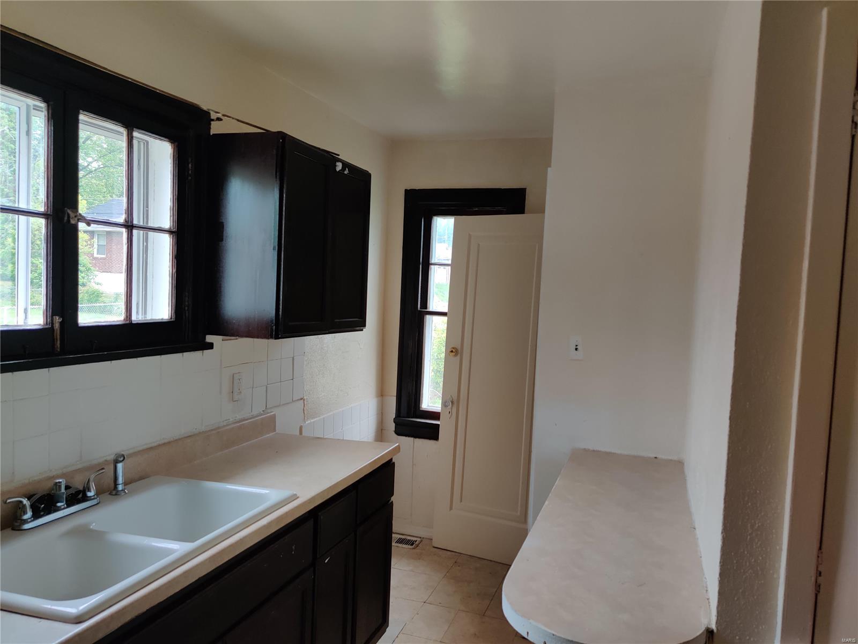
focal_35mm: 27
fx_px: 669
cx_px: 429
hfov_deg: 65.3
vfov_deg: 51.4
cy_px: 322
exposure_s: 1/100
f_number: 1.65
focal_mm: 4.75
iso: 250
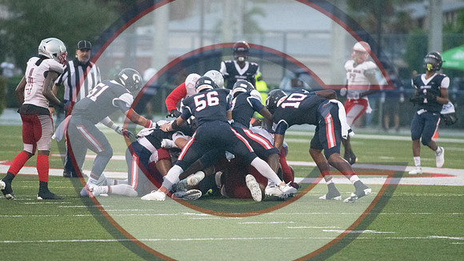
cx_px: 232
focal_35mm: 316
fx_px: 3889
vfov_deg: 3.8
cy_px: 130
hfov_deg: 6.8
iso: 12800
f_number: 3.2
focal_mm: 200
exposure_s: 1/2000
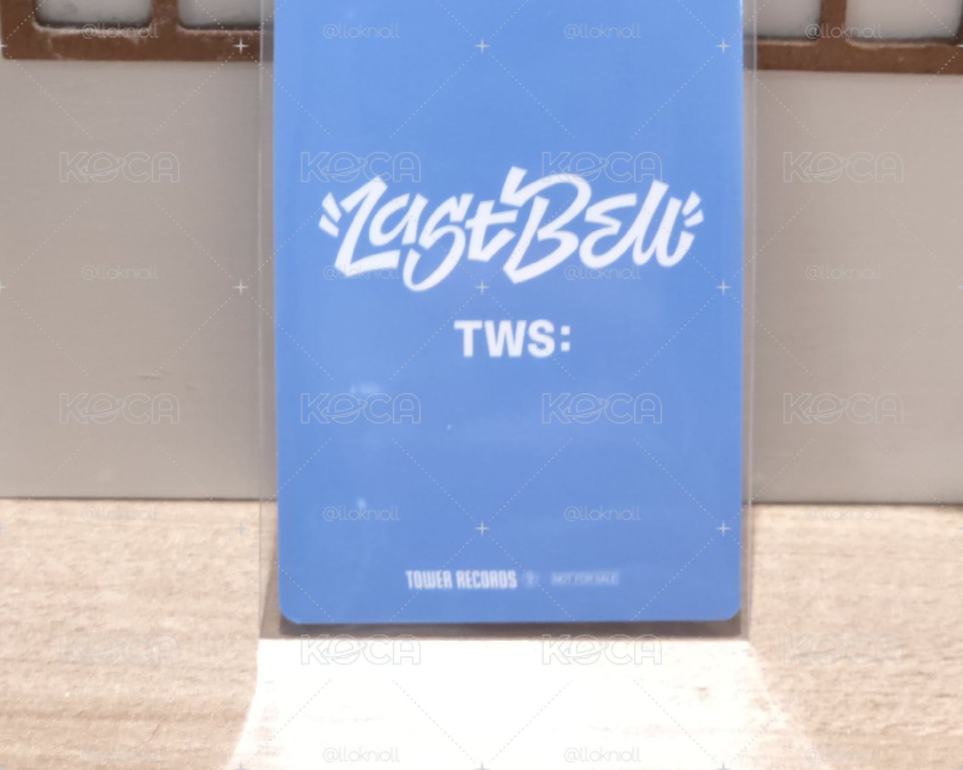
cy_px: 206
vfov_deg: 17.0
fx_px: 2565
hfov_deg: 21.3
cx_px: 482
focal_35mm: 90
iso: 250
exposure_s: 1/30
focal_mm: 7
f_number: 2.4
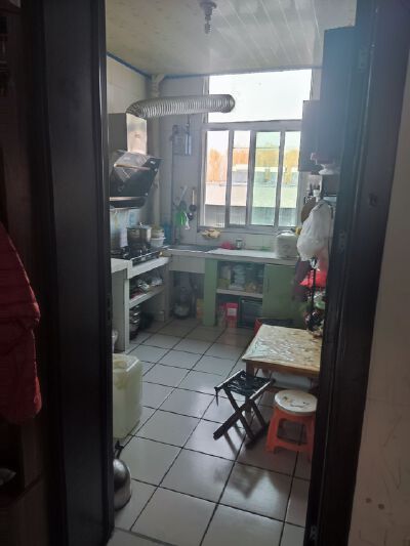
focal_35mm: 25
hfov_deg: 54.9
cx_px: 205
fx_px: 395
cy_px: 273
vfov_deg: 69.4
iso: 214
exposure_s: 1/60.2
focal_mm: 4.71
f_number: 1.79
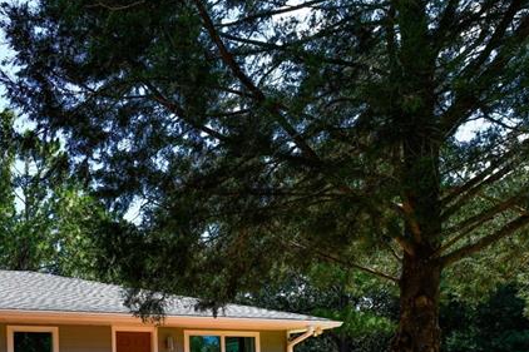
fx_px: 499
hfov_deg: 42.8
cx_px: -61
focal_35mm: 34
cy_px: 383
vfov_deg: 33.9
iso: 64
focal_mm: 14
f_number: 9
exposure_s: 1/100
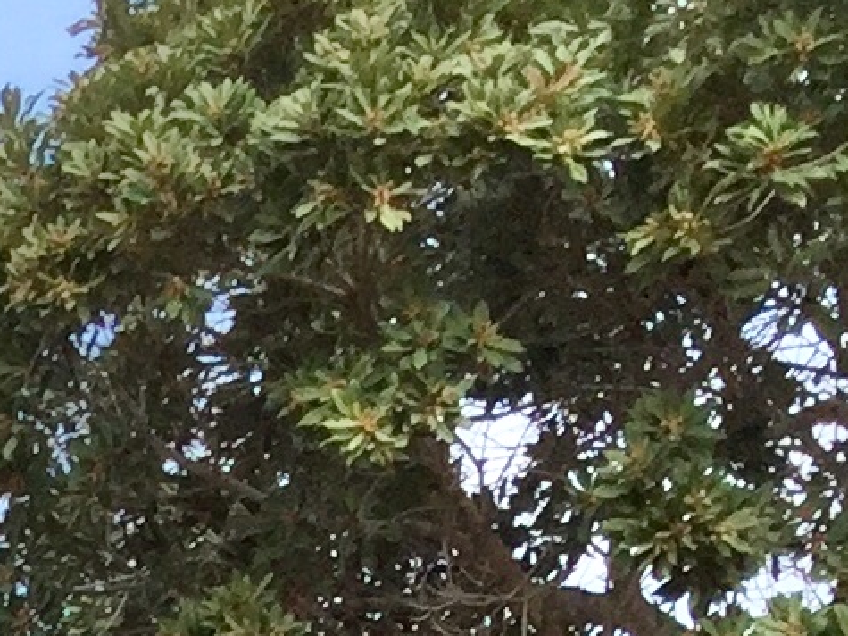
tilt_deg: -10.5
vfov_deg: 6.4
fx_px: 5217
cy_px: 1912
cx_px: -902
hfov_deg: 8.7
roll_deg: +0.6
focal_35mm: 213
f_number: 2.4
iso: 25
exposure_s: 1/662
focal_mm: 3.3
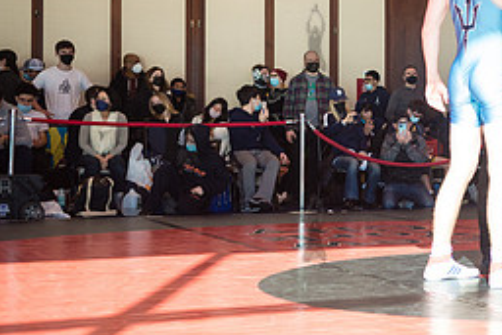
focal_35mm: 83
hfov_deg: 22.9
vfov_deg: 16.5
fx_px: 1158
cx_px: 567
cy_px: 132
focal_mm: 35
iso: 400
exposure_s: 1/400
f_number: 3.5
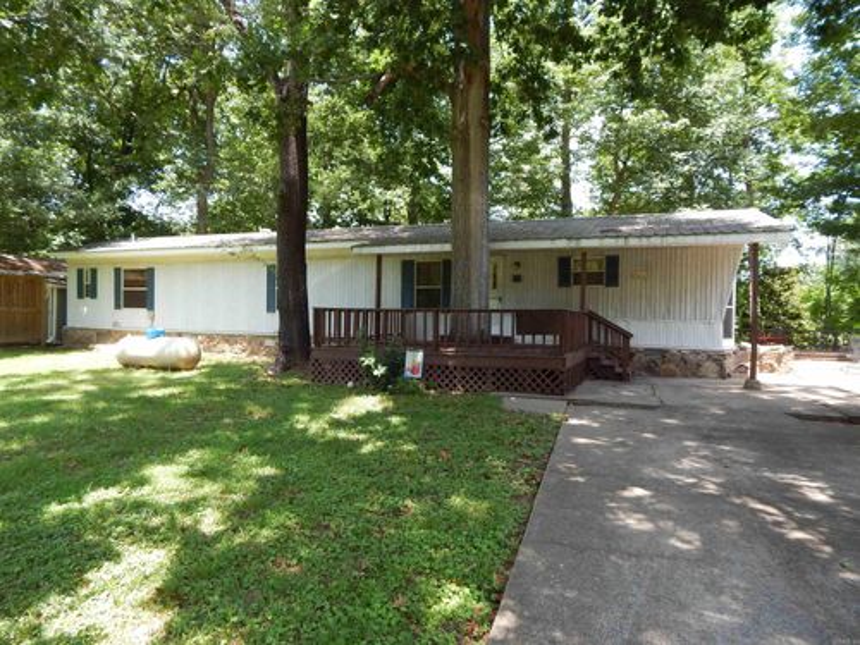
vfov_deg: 61.1
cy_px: 322
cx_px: 430
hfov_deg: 76.4
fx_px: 547
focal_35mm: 22
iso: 125
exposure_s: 1/200
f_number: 3
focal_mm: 4
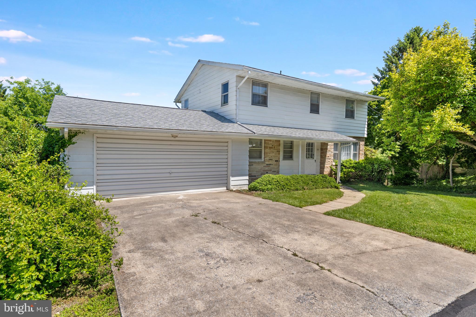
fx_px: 238
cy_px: 158
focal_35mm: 18
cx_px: 238
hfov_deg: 90.0
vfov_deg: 67.4
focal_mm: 18
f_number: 8
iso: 640
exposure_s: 1/640
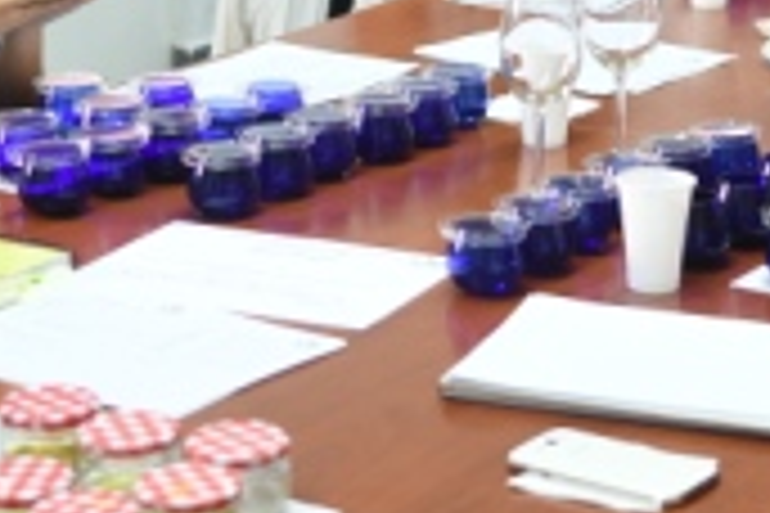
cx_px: 567
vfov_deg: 10.8
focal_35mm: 126
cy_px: -25
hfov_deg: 16.2
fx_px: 2695
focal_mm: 32
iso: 640
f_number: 2.8
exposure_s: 1/80
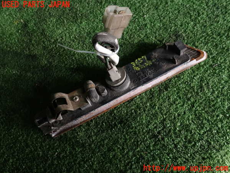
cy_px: 86
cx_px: 115
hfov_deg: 60.0
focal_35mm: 30
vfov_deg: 46.8
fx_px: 199
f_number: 3.2
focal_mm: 5.4
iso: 100
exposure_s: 1/80
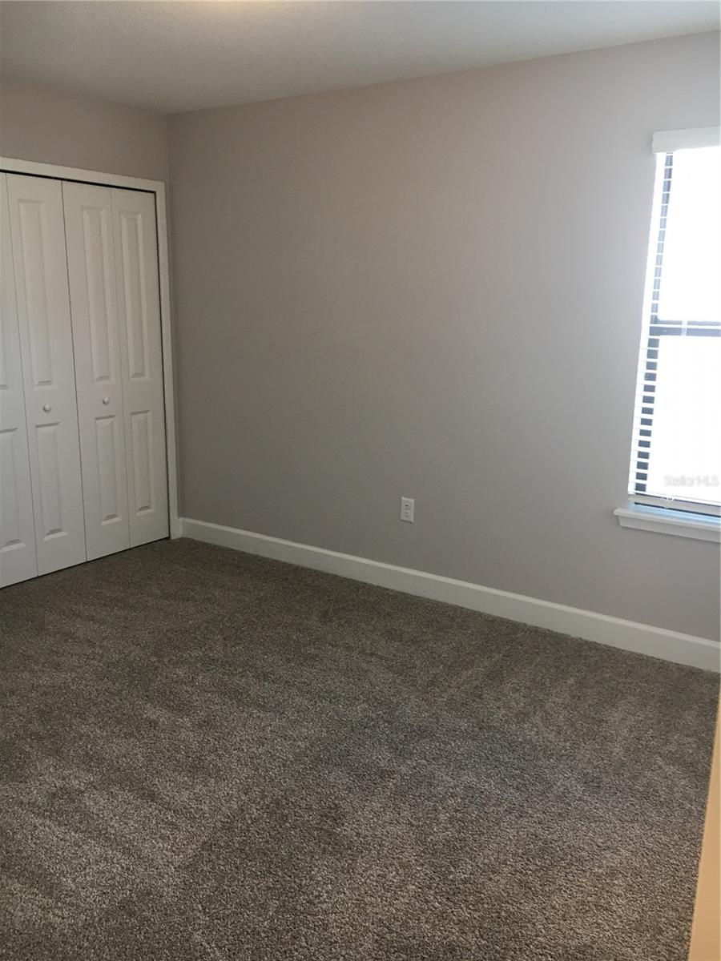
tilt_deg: -12.8
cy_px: 480
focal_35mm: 29
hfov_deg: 48.2
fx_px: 805
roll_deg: -1.8
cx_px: 360
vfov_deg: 61.7
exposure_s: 1/30
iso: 80
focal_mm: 4.15
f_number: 2.2
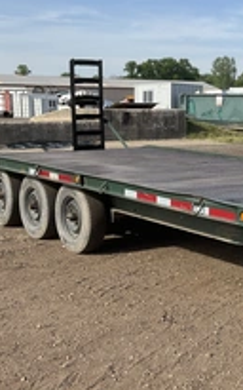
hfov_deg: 20.5
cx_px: 271
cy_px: 190
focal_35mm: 60
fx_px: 636
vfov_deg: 34.0
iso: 25
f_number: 1.8
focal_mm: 3
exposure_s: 1/1377
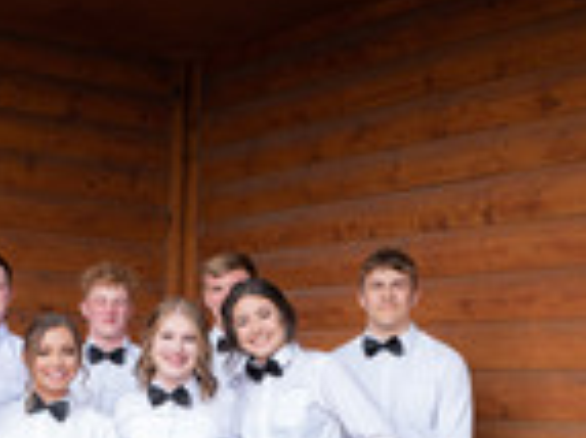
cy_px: 391
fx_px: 1319
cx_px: 82
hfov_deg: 24.5
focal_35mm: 78
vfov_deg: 18.6
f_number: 4
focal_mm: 29
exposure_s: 1/200
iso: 125
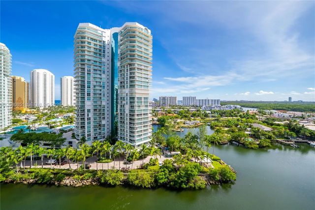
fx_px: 105
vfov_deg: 90.0
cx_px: 158
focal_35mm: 12
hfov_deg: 112.6
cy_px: 105
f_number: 8
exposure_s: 1/400
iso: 400
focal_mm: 12
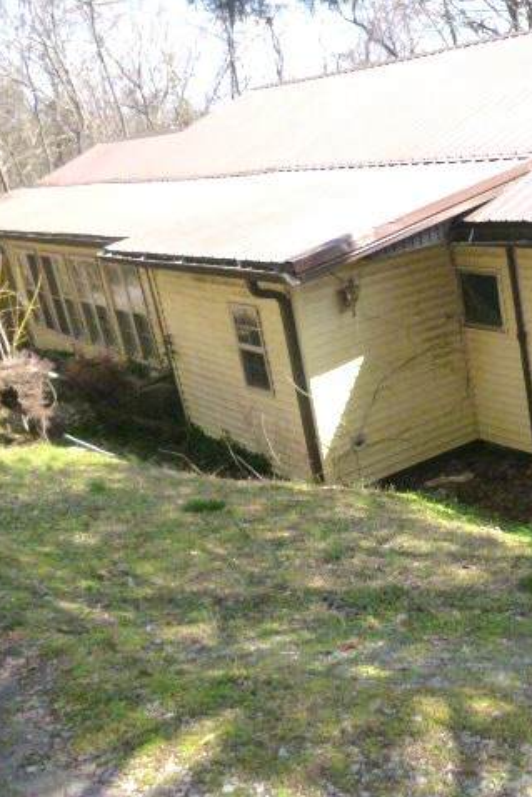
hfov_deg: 31.9
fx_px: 864
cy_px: 398
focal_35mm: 39
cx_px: 519
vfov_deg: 49.5
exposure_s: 1/200
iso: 800
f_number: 9
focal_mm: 5
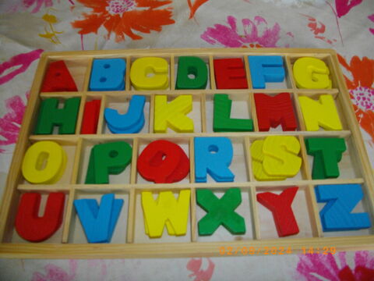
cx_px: 187
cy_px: 140
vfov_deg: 44.2
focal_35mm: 32
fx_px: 346
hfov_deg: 56.8
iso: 200
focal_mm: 5.7
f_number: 2.9
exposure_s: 1/50
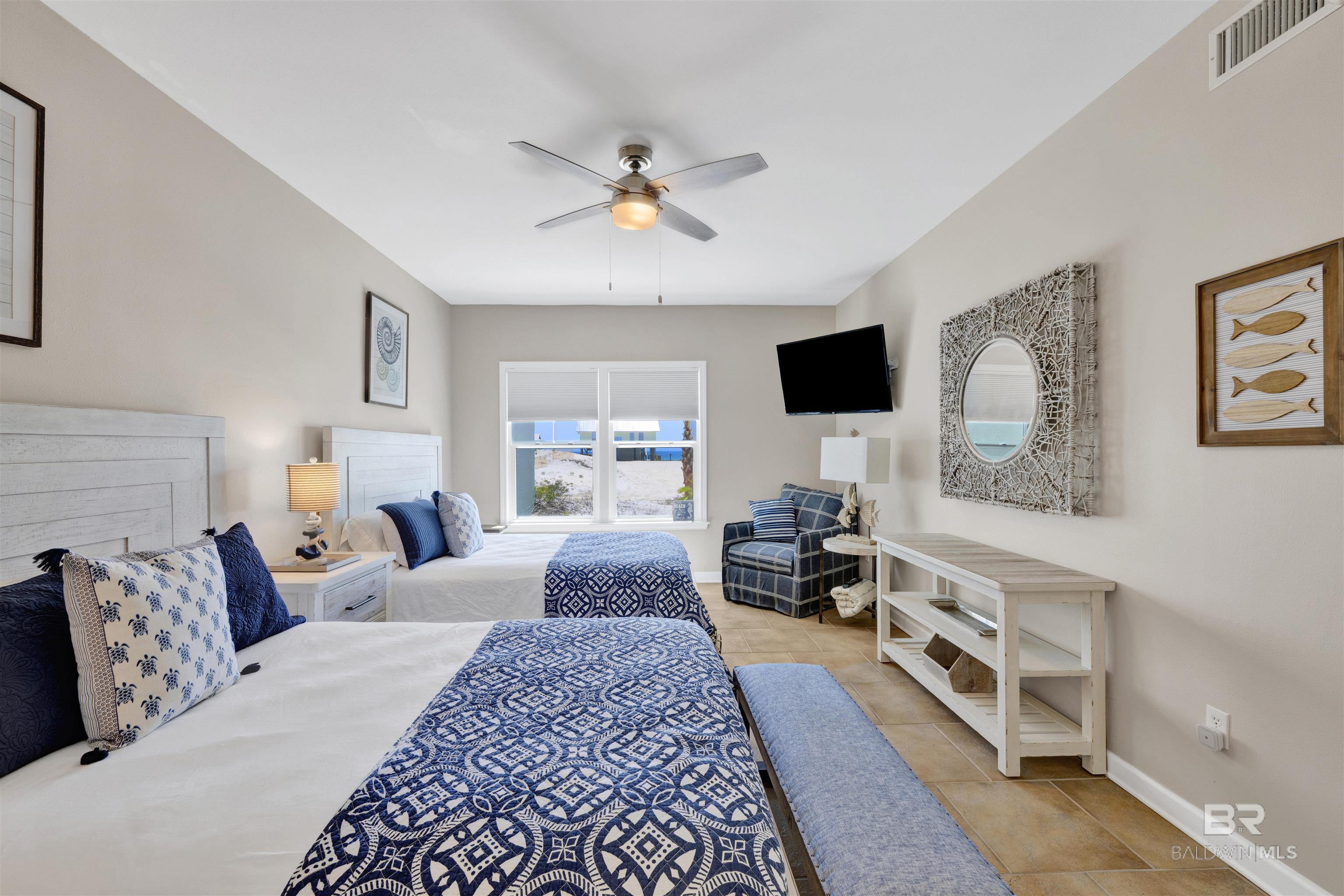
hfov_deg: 104.3
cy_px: 448
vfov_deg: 81.2
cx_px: 672
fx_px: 523
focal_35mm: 14
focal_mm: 14
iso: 400
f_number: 13
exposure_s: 1/15
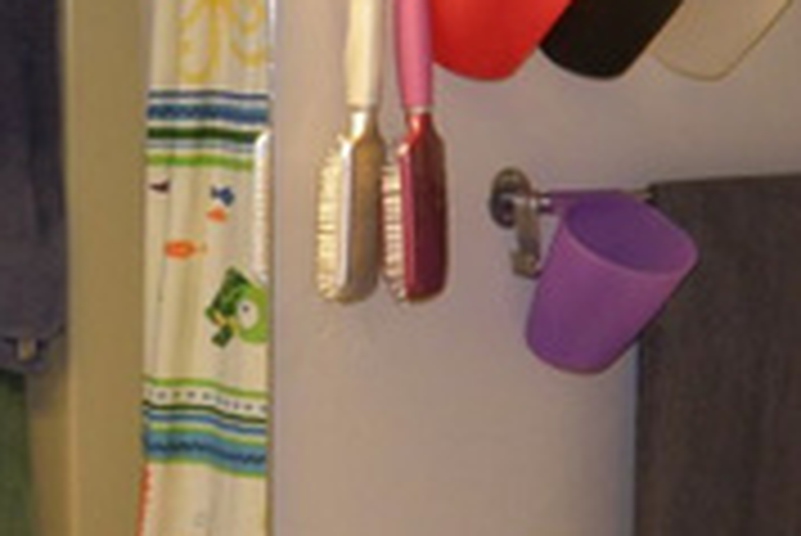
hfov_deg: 21.0
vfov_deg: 13.9
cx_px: 382
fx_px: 2160
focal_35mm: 97
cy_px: 554
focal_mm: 4.6
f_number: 2.8
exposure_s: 1/30
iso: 100
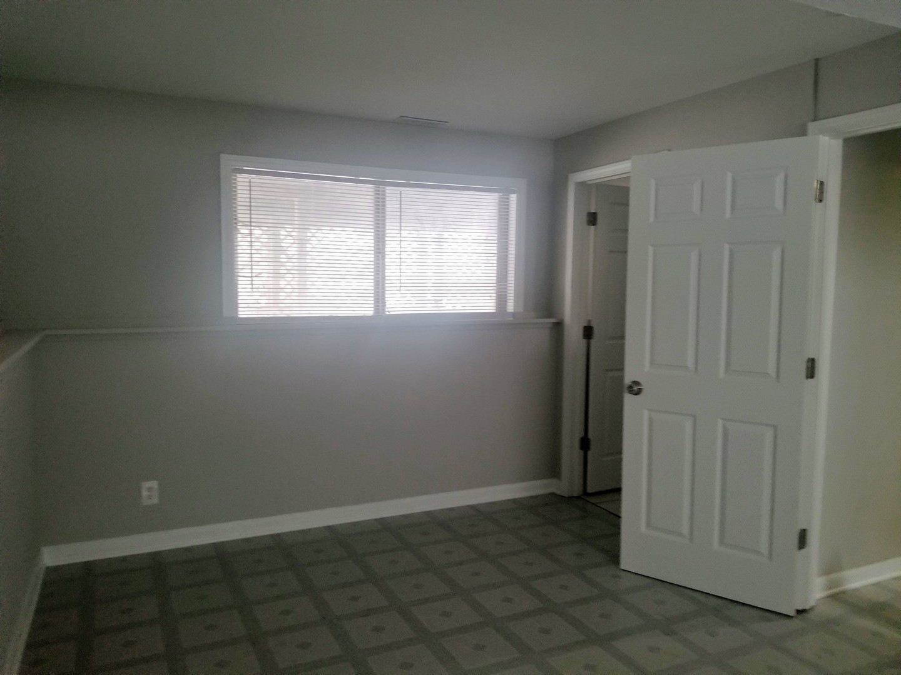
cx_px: 450
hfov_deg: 67.3
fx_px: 677
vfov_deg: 53.1
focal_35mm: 26
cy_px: 338
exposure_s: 1/30
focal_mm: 4.3
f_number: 1.7
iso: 200
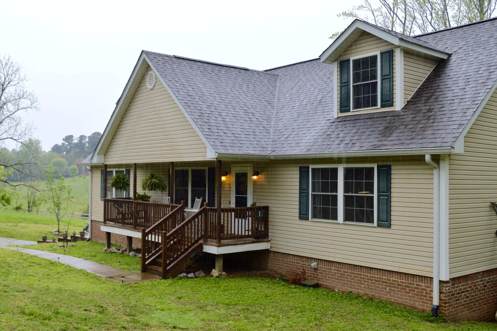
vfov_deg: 36.8
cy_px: 166
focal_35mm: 36
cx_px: 248
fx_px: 497
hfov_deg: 53.2
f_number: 5.6
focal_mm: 24
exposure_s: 1/125
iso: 160
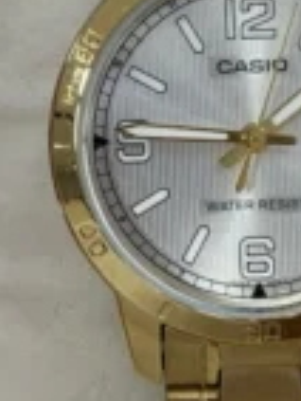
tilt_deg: -61.7
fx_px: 1574
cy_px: 119
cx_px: 264
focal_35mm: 136
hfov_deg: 10.9
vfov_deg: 14.5
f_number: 1.78
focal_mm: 6.76
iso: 64
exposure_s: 1/496
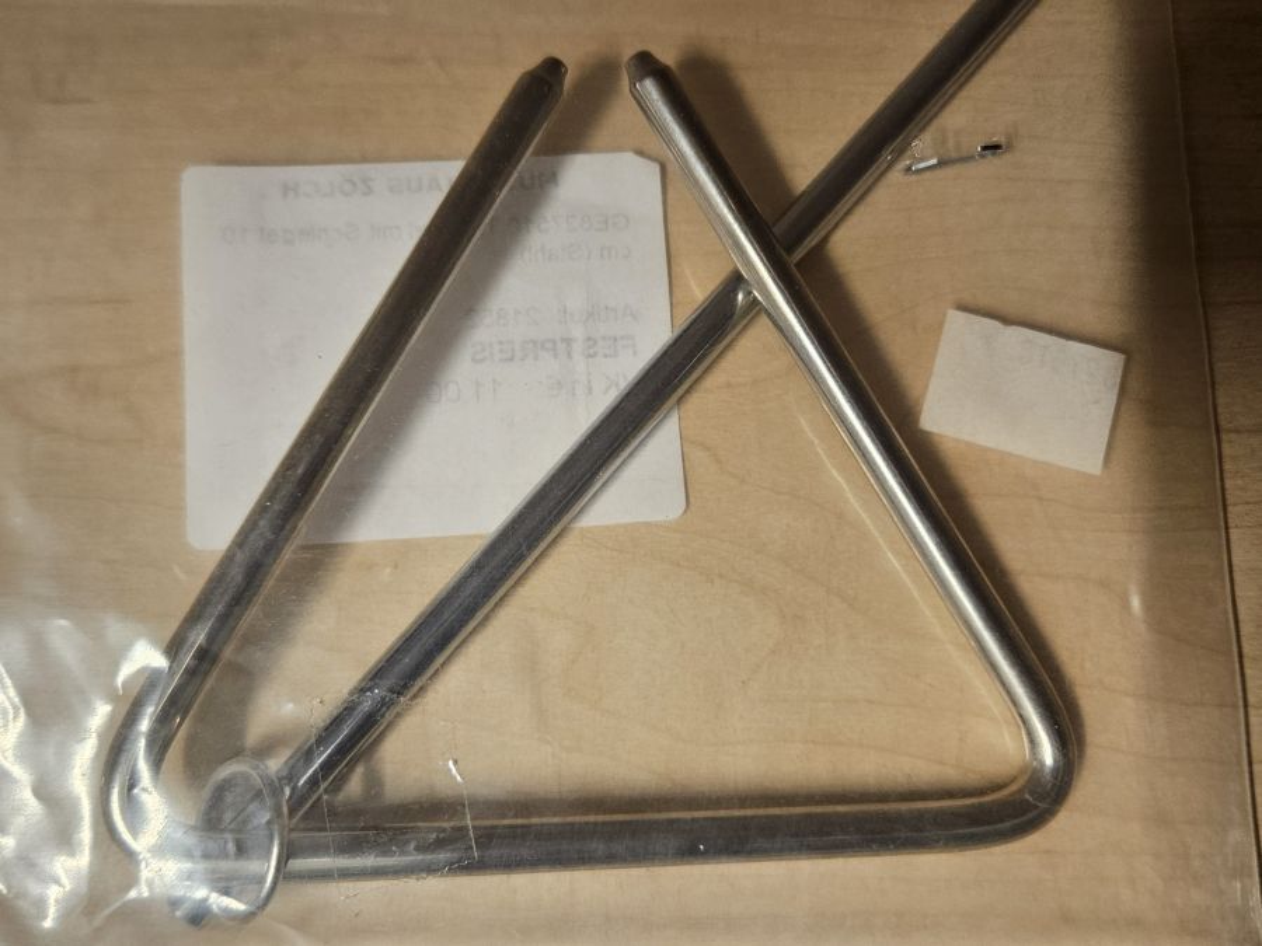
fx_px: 839
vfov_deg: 58.9
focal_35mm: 23
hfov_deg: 73.9
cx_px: 631
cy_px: 473
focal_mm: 5.4
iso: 320
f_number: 1.8
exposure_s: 1/101
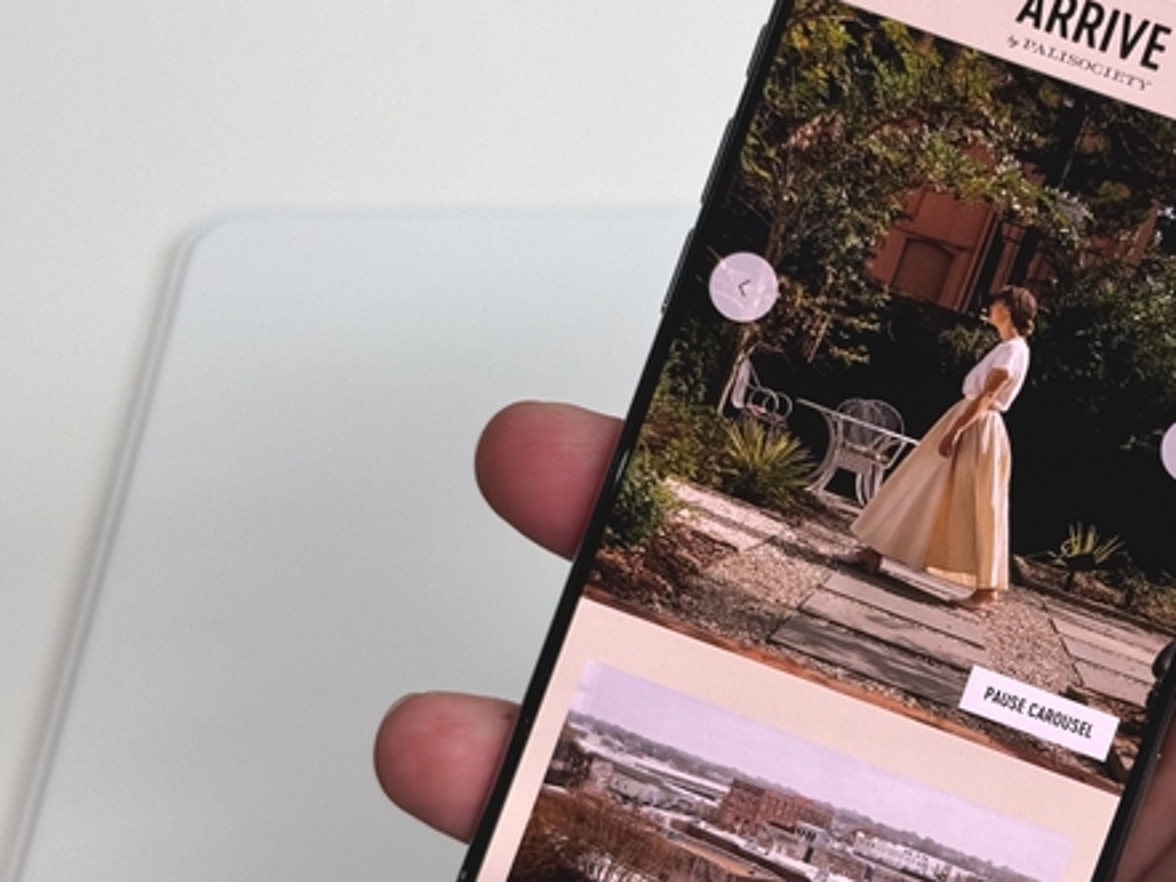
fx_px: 2956
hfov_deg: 22.1
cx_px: 1013
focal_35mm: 87
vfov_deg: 17.0
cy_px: 533
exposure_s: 1/477
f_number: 1.78
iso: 64
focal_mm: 6.76
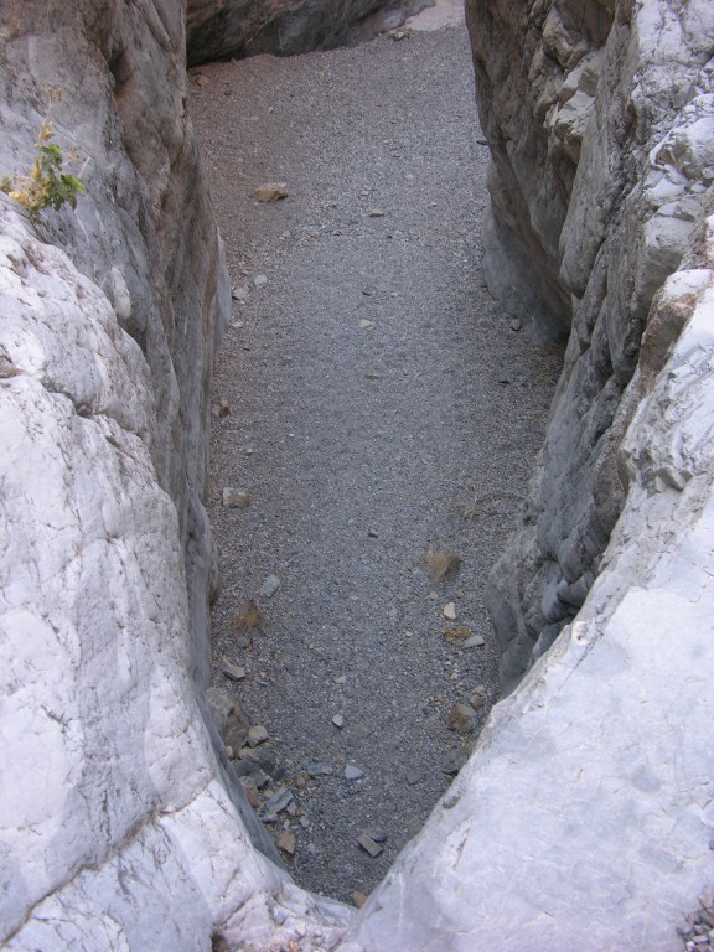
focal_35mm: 35
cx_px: 357
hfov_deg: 40.7
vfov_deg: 52.6
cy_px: 476
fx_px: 963
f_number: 3.2
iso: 50
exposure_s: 1/37.9
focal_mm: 8.9
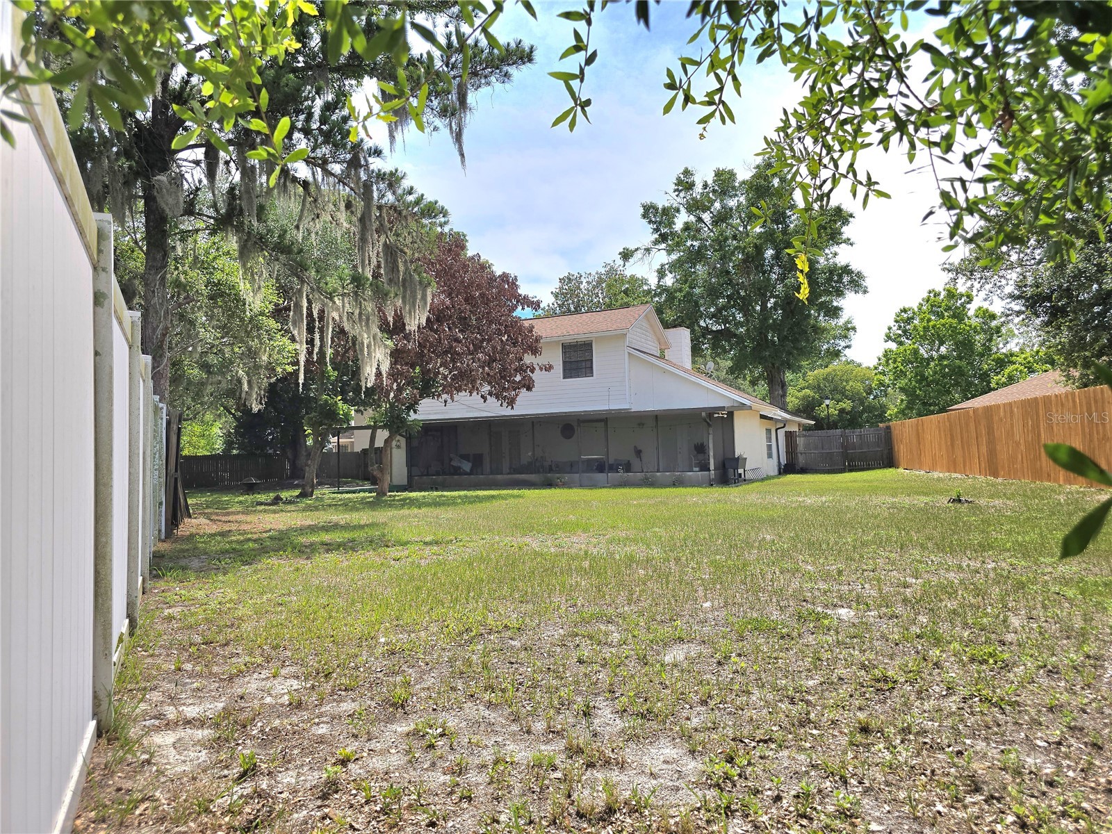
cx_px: 556
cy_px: 417
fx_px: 739
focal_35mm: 23
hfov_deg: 73.9
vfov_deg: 58.9
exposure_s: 1/1111
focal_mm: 6.3
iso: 12
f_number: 1.7
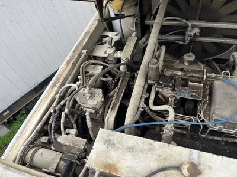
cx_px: 118
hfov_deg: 67.3
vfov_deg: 53.1
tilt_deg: -50.2
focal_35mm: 26
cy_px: 88
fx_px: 178
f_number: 1.6
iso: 50
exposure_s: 1/891
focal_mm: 5.1
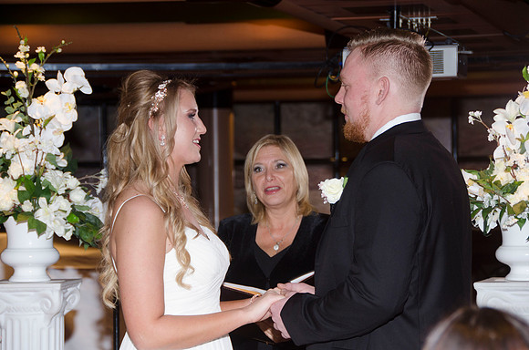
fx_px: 1759
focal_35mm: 120
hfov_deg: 17.1
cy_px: 175
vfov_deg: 11.4
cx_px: 264
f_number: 5.6
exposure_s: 1/60
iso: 400
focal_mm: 80
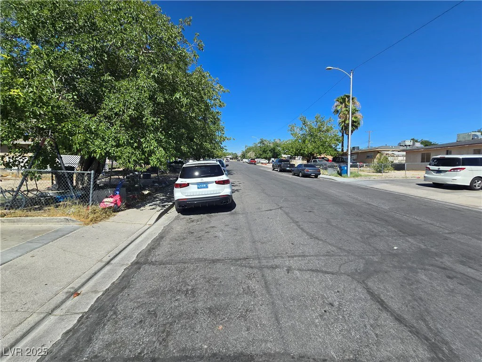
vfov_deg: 89.9
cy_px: 181
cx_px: 241
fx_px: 181
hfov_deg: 106.2
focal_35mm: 13
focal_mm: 2.2
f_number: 2.2
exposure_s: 1/2308
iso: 50
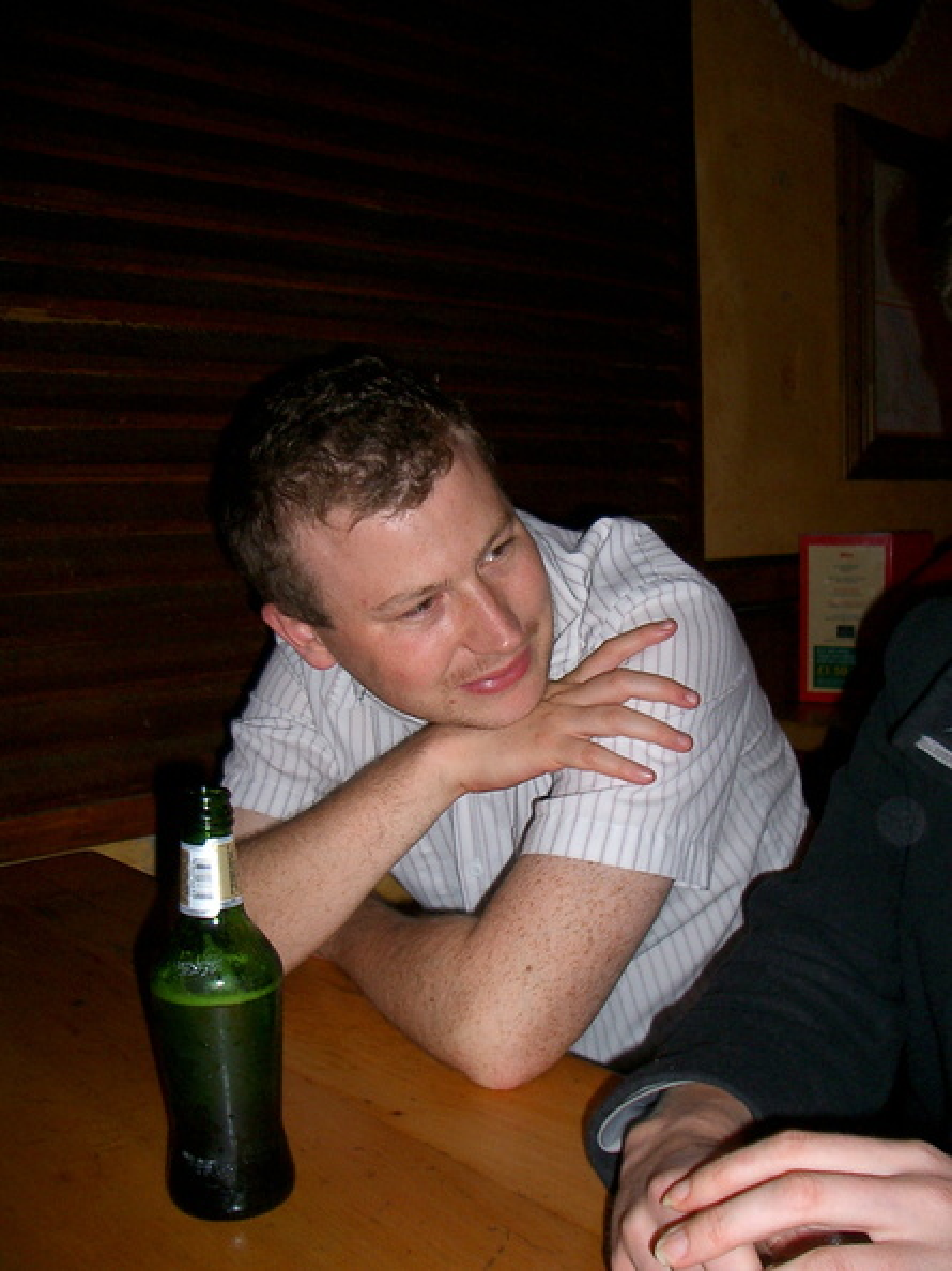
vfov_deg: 52.6
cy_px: 636
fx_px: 1284
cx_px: 476
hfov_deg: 40.7
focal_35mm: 35
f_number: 2.6
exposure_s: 1/40
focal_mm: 5.8
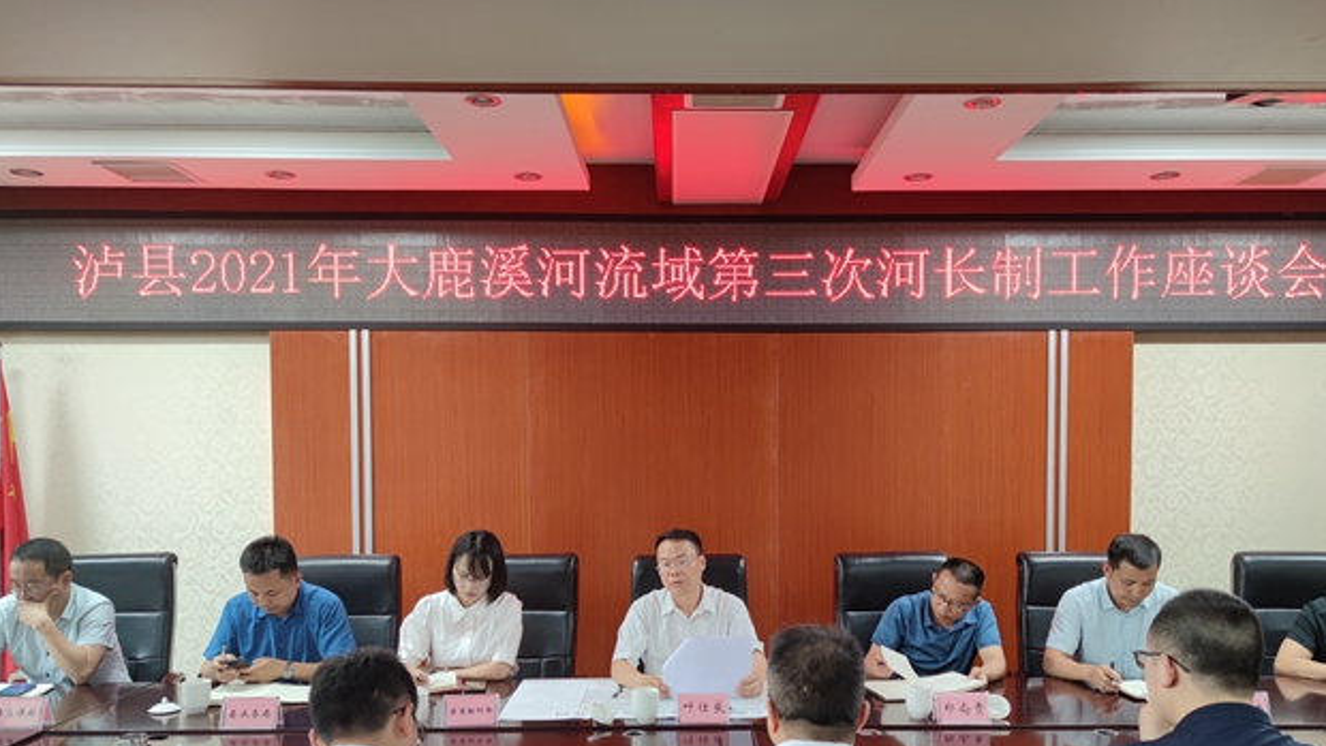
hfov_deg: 69.8
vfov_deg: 42.4
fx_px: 949
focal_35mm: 27
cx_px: 680
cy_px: 496
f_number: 1.69
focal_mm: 6.72
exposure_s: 1/57
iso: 170
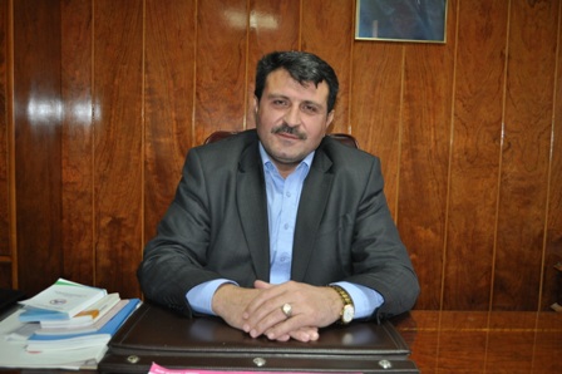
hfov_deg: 53.2
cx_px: 281
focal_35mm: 36
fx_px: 562
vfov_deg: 36.8
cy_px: 187
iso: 800
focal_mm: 24
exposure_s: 1/60
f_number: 4
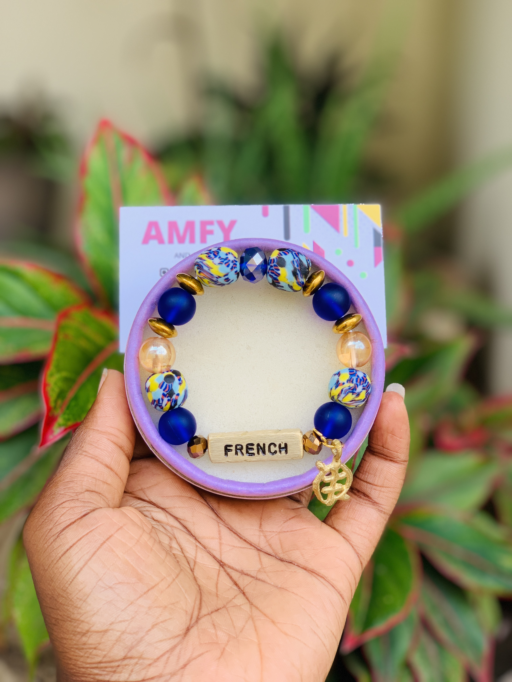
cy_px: 341
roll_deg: -0.4
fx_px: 1025
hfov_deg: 28.0
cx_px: 256
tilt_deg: -15.7
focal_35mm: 52
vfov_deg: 36.8
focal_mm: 6
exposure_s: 1/122
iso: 25
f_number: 2.4
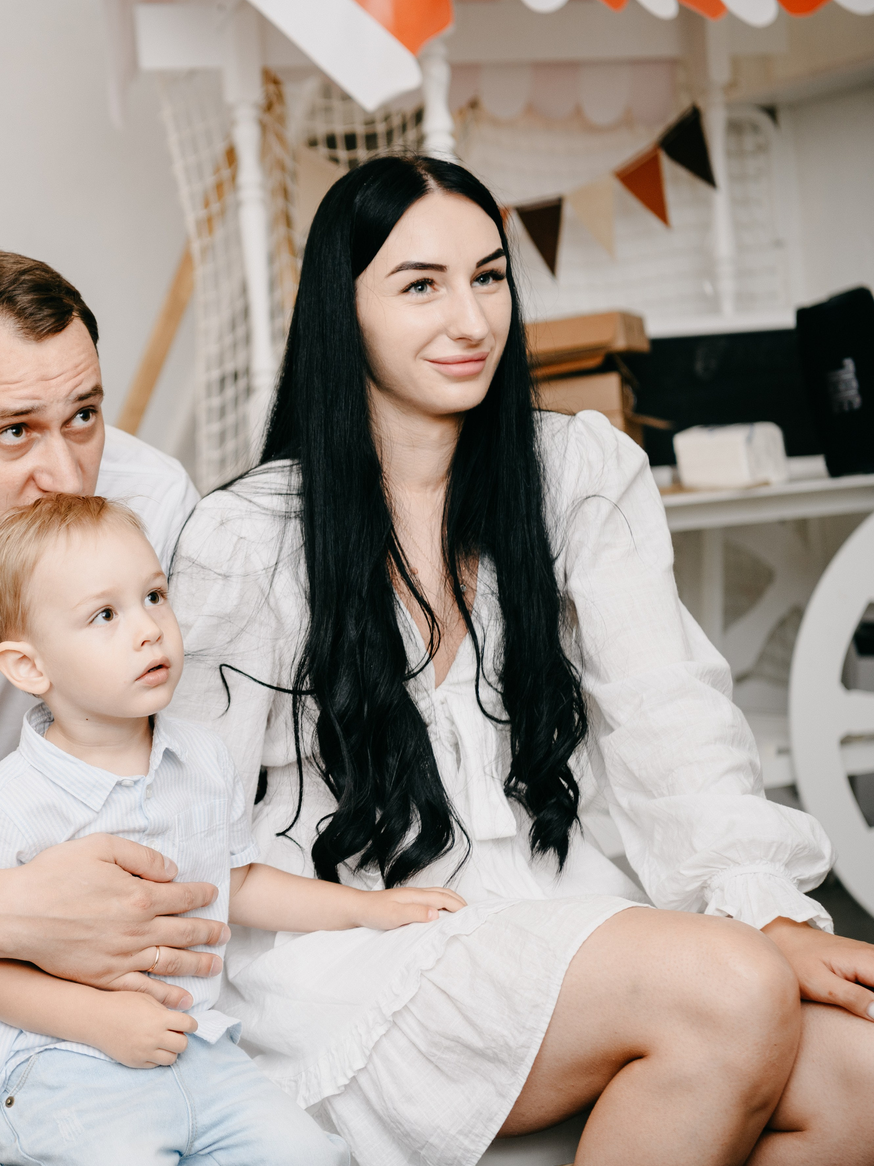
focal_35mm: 81
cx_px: 54
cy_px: 584
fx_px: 2727
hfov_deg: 17.9
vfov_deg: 24.1
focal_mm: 56
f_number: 3.5
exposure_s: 1/160
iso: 160
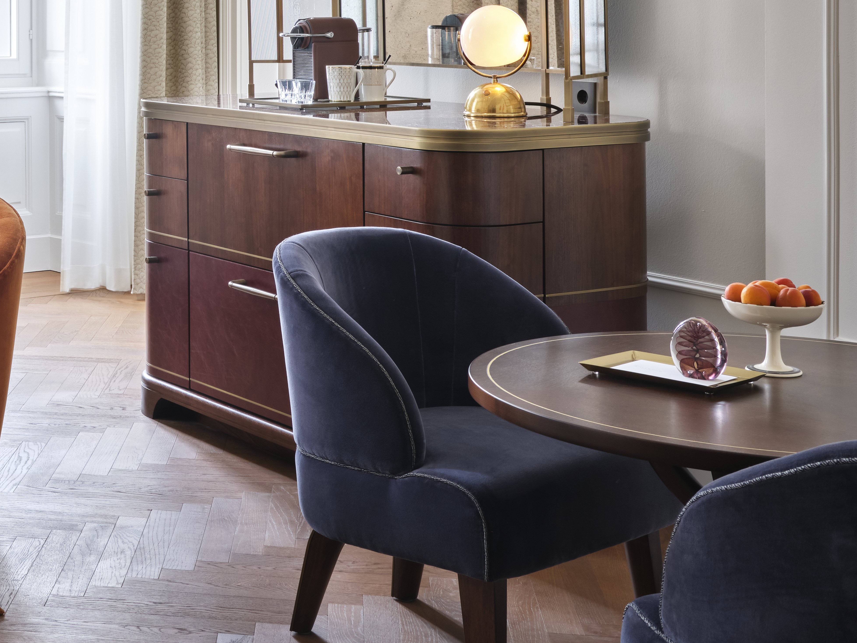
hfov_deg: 27.6
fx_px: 1634
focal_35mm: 66
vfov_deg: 21.4
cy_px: -20
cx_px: -7
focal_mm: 40.3
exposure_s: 1/60
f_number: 16
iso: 400
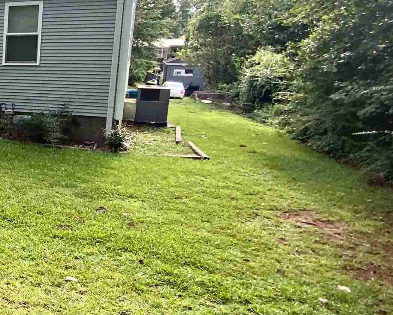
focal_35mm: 40
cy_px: 139
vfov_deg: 37.3
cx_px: -120
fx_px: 465
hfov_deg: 33.4
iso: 20
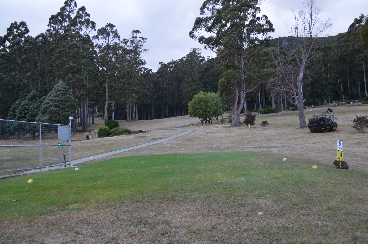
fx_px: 337
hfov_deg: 57.3
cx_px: 184
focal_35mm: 33
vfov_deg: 39.8
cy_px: 122
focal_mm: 22
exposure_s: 1/90
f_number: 4.8
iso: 100
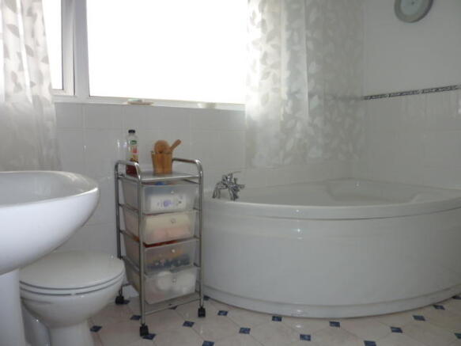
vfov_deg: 54.9
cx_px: 230
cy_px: 173
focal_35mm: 25
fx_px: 333
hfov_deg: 69.4
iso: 100
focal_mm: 4.1
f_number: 3.3
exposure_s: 1/60
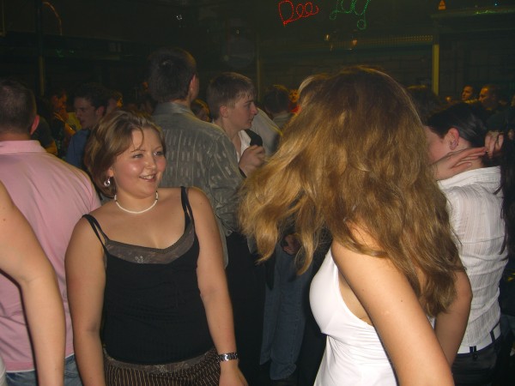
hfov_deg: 49.0
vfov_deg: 37.7
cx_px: 258
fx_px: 565
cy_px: 193
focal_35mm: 38
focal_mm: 7.9
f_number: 2.8
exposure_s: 1/60
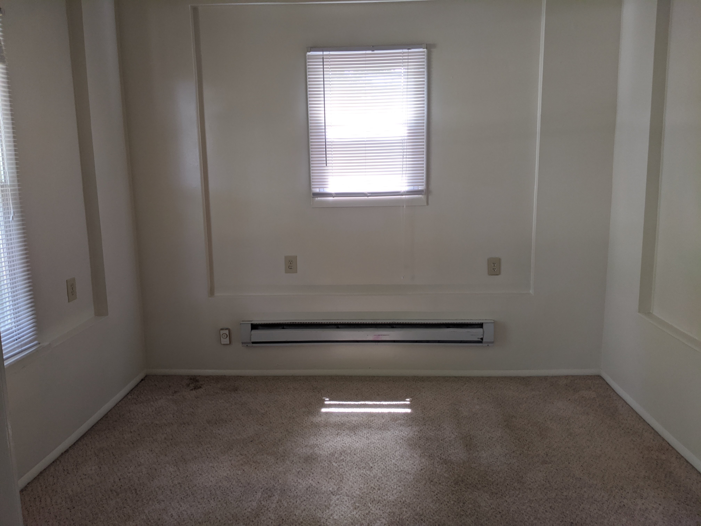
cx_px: 350
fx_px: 547
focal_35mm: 27
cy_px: 263
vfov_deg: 51.4
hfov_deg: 65.3
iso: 78
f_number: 1.8
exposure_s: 1/59.9
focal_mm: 4.44
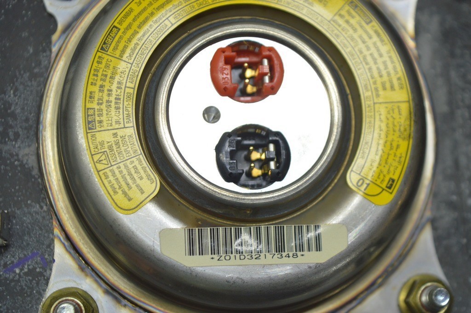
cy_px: 156
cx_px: 236
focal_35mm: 82
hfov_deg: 24.6
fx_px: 1078
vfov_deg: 16.5
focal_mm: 55
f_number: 5.6
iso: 400
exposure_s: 1/40
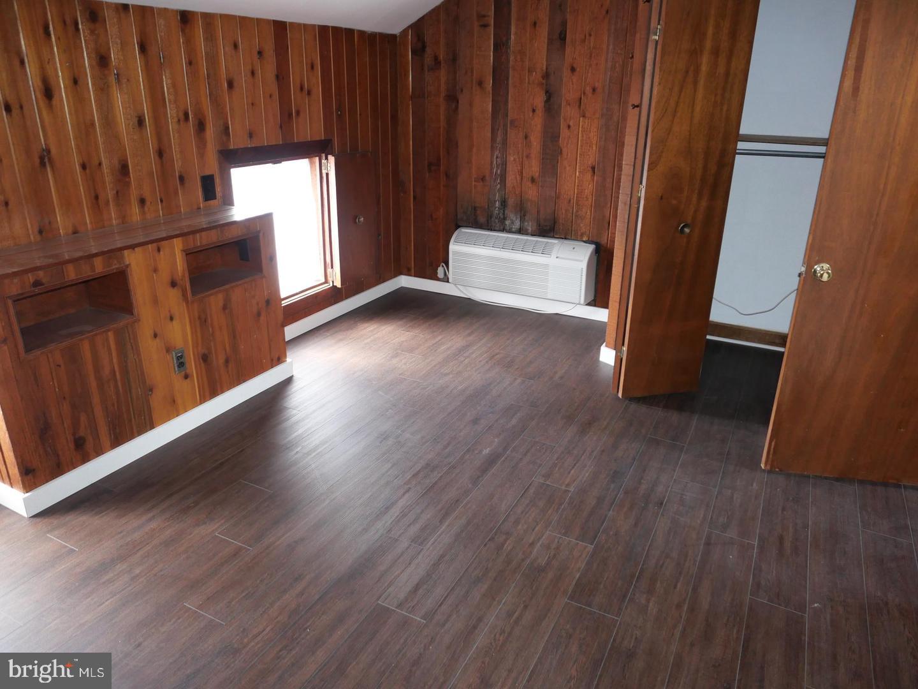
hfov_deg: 71.6
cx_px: 459
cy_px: 344
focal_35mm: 24
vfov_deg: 56.8
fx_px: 636
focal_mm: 10.9
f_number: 1.7
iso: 640
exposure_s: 1/60
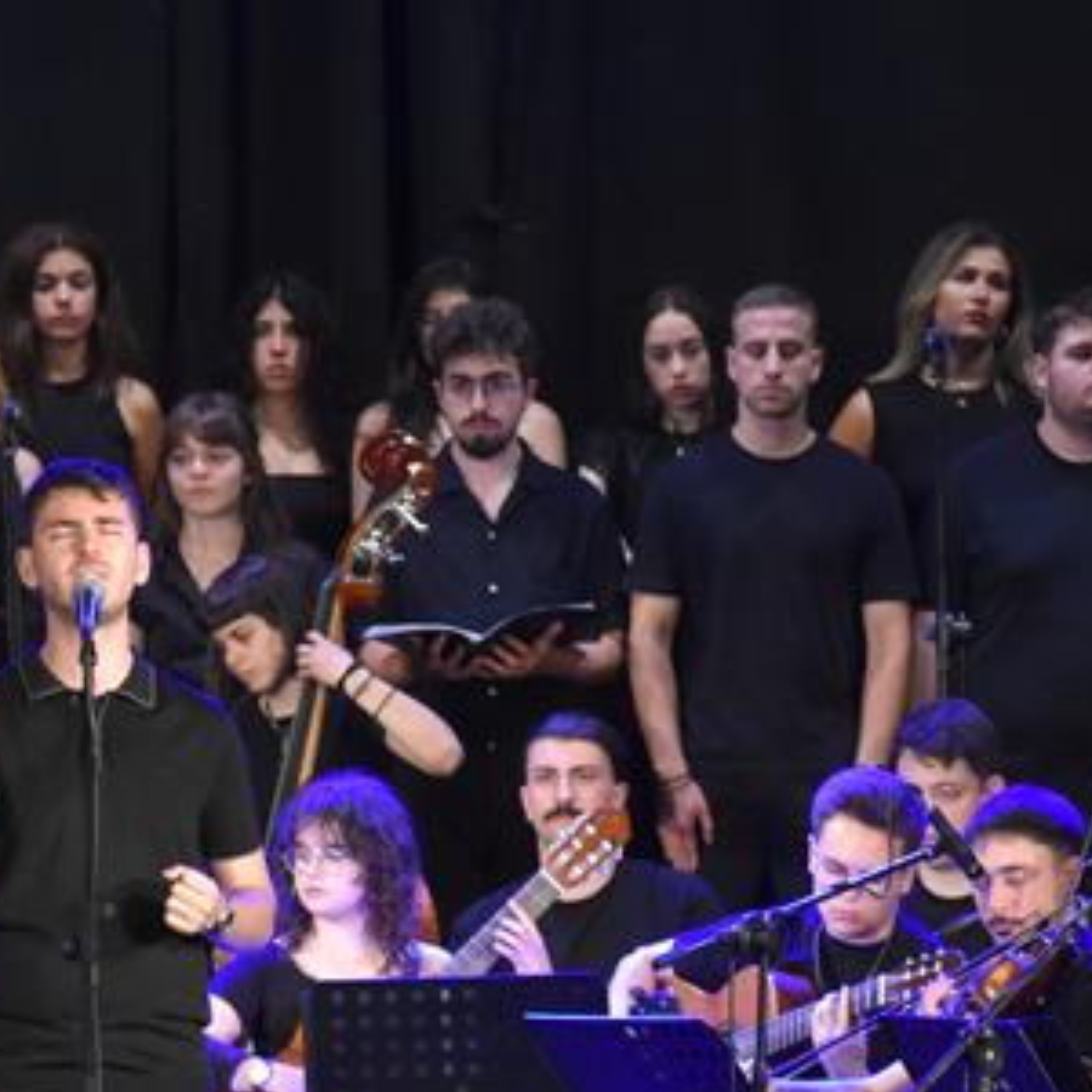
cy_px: 912
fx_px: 14776
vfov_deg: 4.2
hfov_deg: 4.2
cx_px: 178
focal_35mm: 414
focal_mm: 122
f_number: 4.8
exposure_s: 1/125
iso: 2800
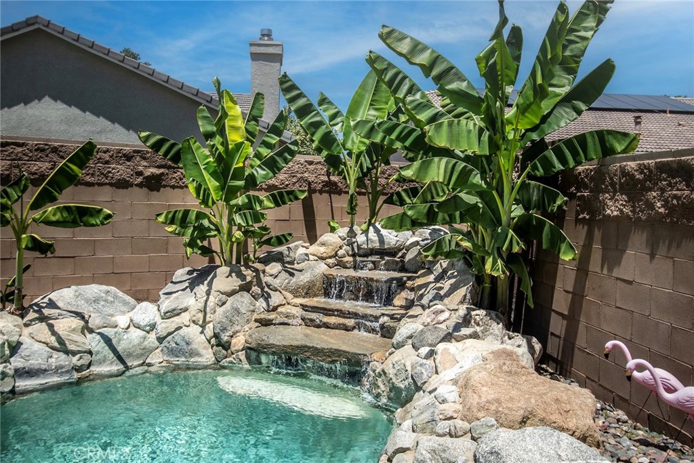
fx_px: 598
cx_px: 347
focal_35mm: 31
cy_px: 232
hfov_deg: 60.3
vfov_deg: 42.3
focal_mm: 21
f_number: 5
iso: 800
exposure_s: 1/4000
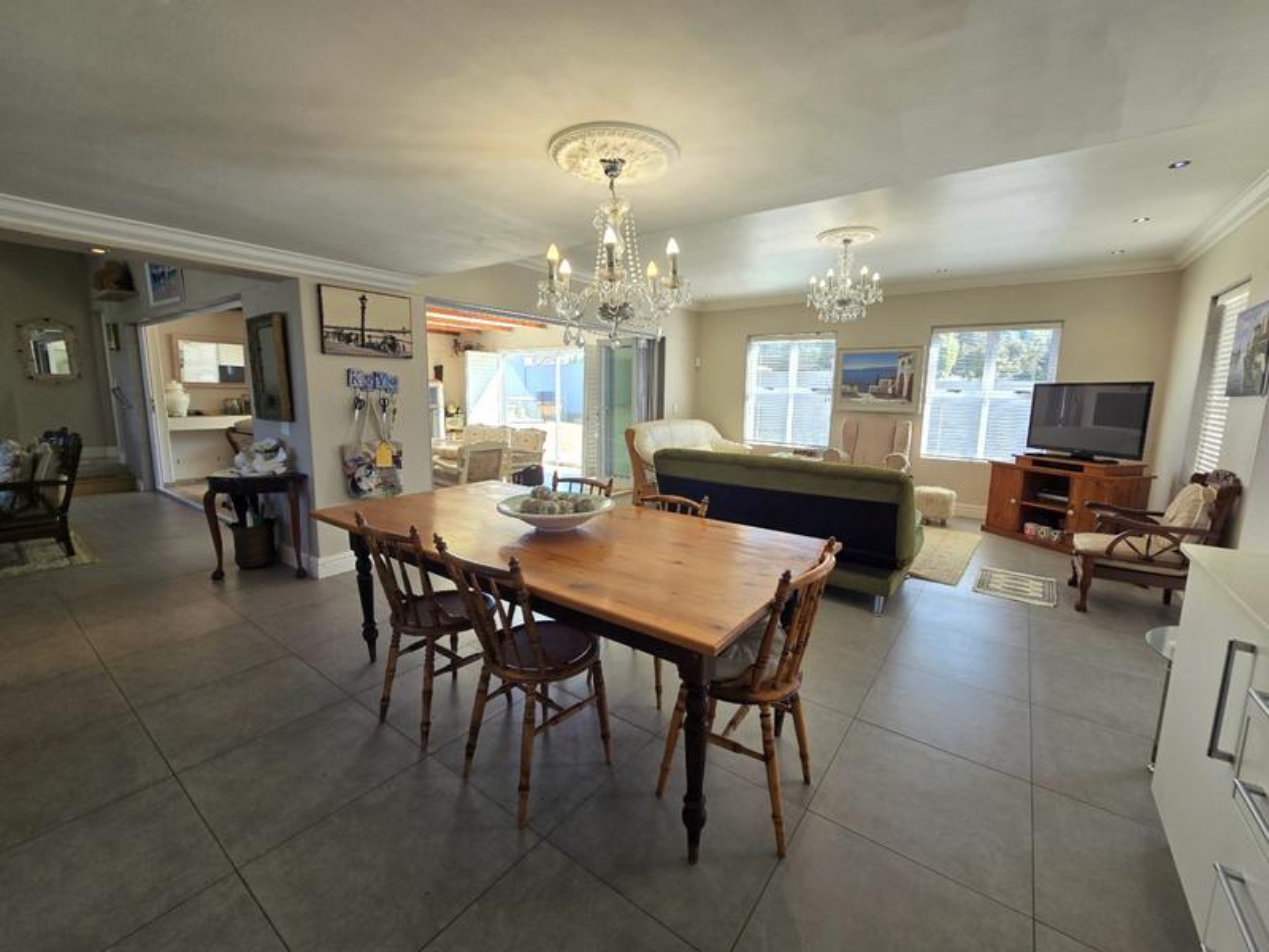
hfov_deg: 106.2
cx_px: 634
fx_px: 477
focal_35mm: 13
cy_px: 476
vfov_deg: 89.9
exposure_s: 1/116
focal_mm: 2.2
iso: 50
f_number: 2.2
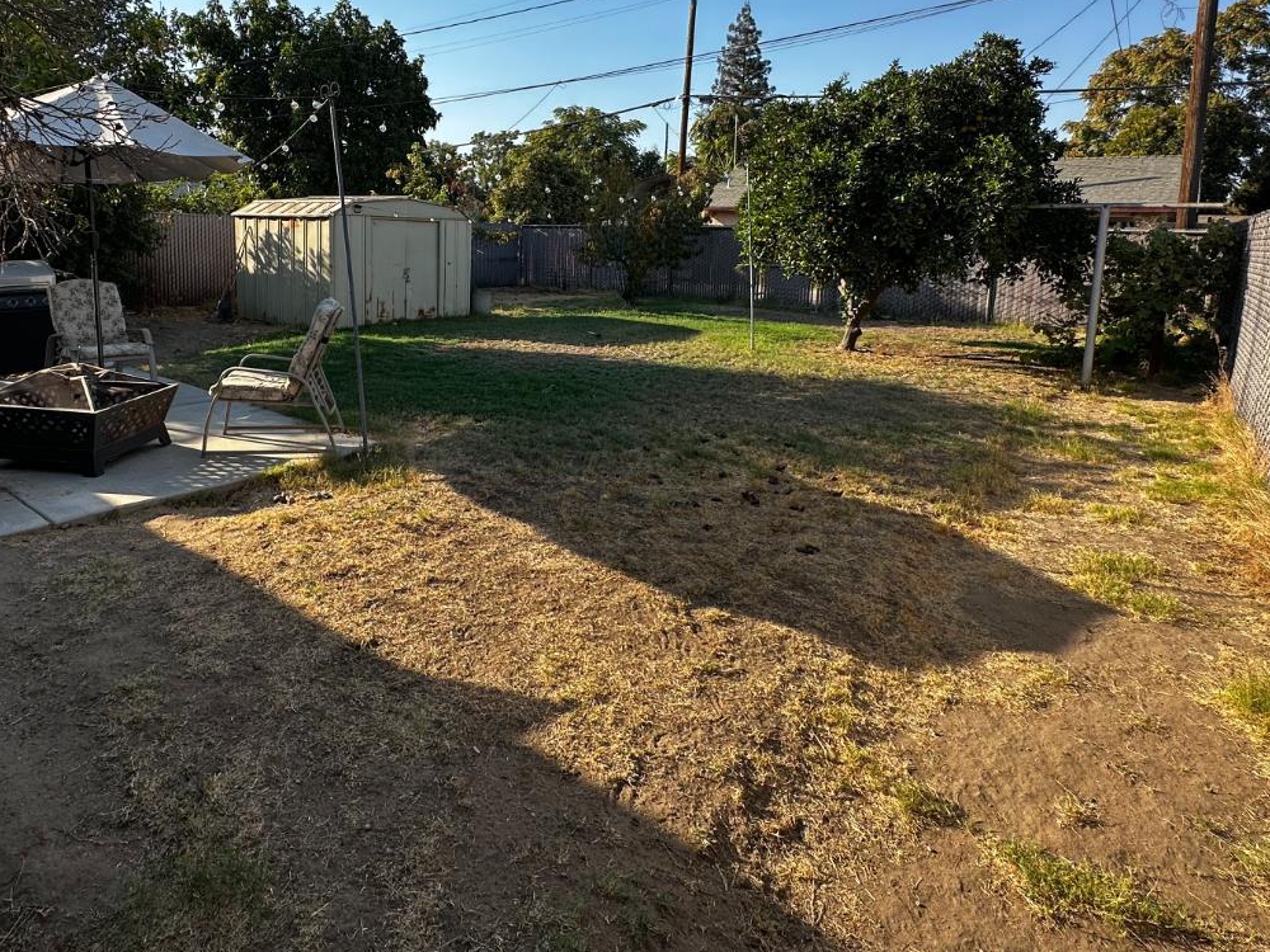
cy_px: 322
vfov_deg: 62.0
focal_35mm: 21
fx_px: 770
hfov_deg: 78.4
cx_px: 533
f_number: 2.2
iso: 40
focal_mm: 2.22
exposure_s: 1/651
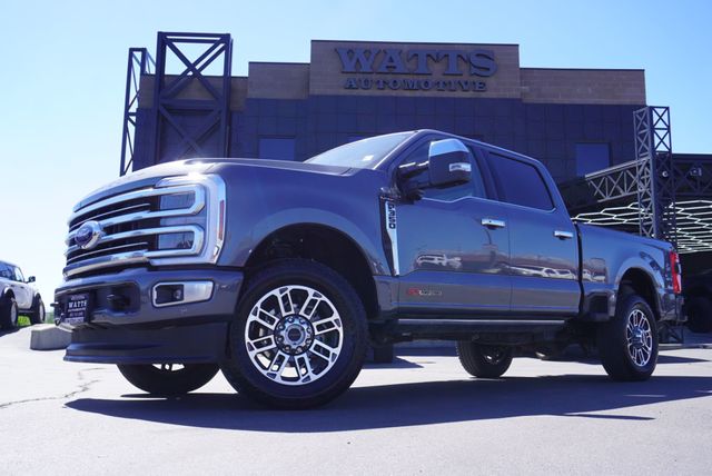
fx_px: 683
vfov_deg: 38.4
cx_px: 356
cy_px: 238
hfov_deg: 55.1
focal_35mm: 34
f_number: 6.3
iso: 100
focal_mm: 23
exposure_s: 1/160
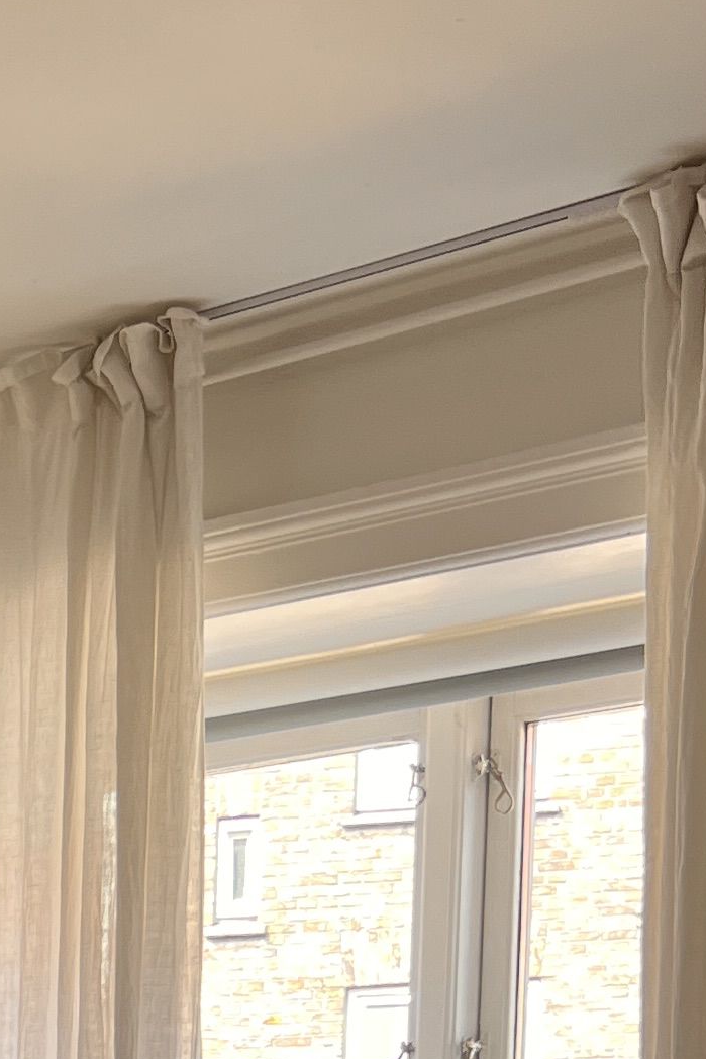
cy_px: 1590
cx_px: -583
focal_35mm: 104
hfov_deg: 12.1
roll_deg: -1.4
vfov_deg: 17.6
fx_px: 3058
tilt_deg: -3.4
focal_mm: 5.7
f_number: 1.5
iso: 32
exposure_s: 1/139
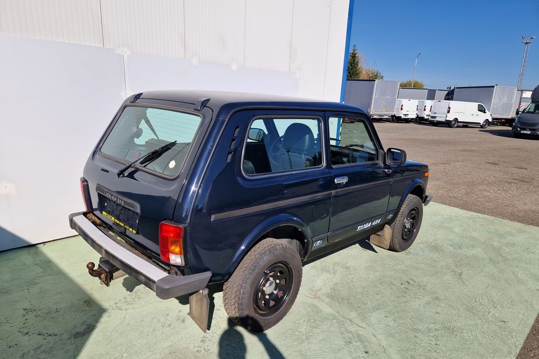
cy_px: 195
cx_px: 270
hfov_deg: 73.8
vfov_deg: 53.0
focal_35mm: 24
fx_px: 359
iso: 50
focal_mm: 5.4
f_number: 1.8
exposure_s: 1/2520
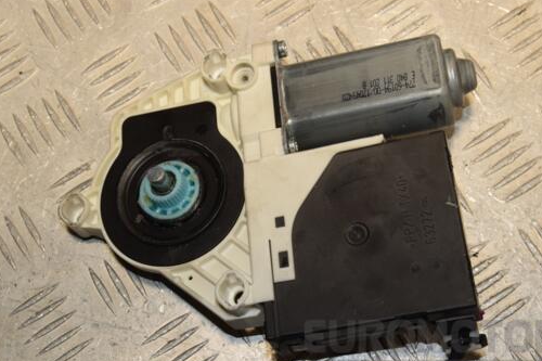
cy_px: 192
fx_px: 1084
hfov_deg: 28.1
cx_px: 284
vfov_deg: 18.9
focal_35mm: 72
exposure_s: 1/200
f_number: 8
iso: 800
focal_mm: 40
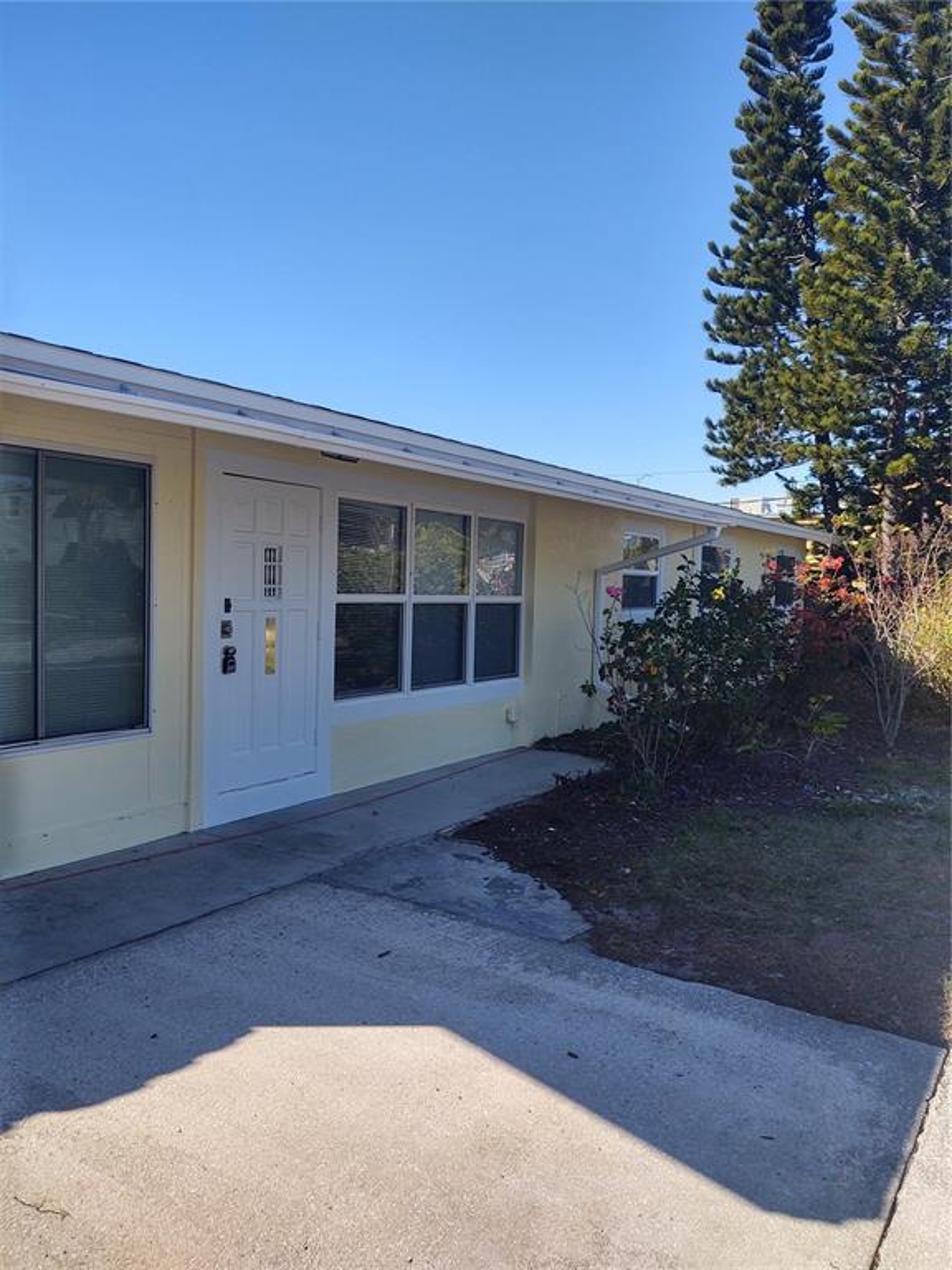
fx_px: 990
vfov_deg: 65.3
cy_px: 635
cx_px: 476
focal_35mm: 27
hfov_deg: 51.4
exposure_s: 1/3789
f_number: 1.7
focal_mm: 4.75
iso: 100
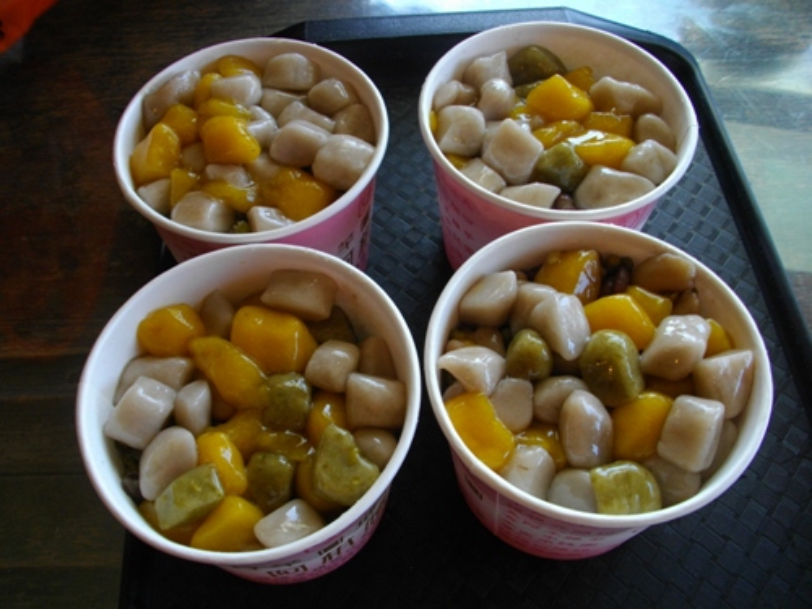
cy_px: 304
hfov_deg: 56.8
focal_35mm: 32
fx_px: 751
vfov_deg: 44.2
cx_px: 406
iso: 132
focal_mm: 5.7
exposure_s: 1/100
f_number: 2.9
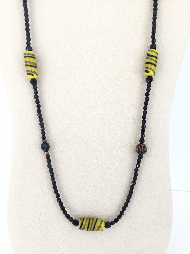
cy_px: 127
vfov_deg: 61.7
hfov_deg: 48.2
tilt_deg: -24.3
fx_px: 212
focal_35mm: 29
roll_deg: +0.7
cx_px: 95
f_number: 2.2
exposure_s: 1/30
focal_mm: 4.15
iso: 50
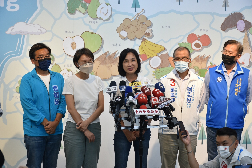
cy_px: 84
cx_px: 126
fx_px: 546
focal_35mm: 78
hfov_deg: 26.0
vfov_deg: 17.5
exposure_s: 1/60
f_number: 4.8
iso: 560
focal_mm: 52
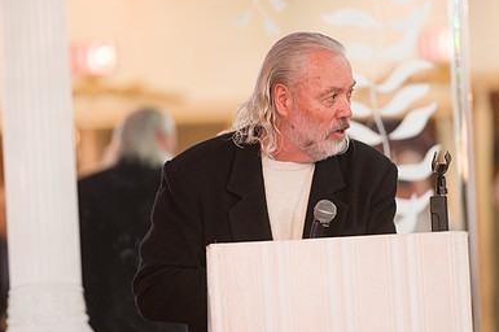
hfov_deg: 6.9
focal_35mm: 301
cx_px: 281
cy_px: 152
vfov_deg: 4.6
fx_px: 4169
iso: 1600
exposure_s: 1/125
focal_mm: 200
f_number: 3.2
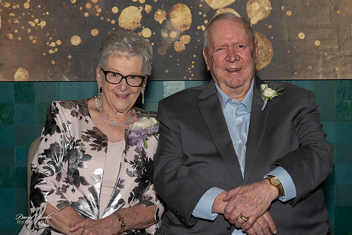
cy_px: 103
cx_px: 186
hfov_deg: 30.5
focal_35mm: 66
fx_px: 645
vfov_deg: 20.6
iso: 640
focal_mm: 42
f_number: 6.3
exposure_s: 1/125
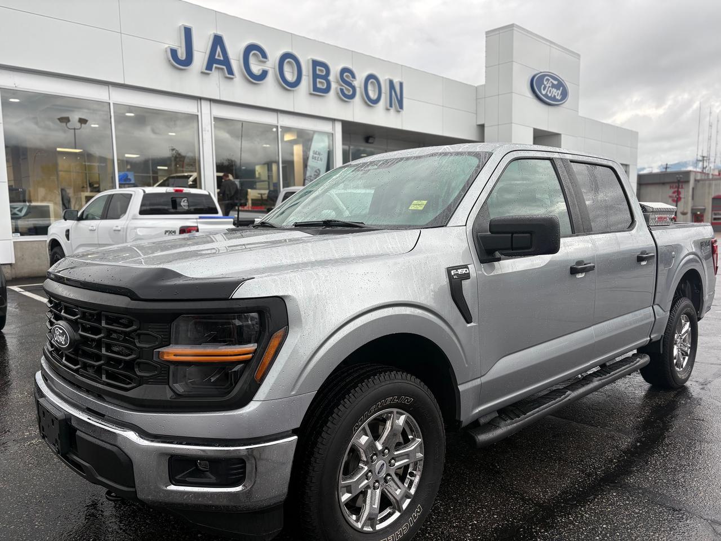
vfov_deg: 53.1
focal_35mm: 26
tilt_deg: -6.1
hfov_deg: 67.3
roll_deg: +1.1
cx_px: 360
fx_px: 542
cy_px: 270
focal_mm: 5.96
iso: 50
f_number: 1.6
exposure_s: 1/345
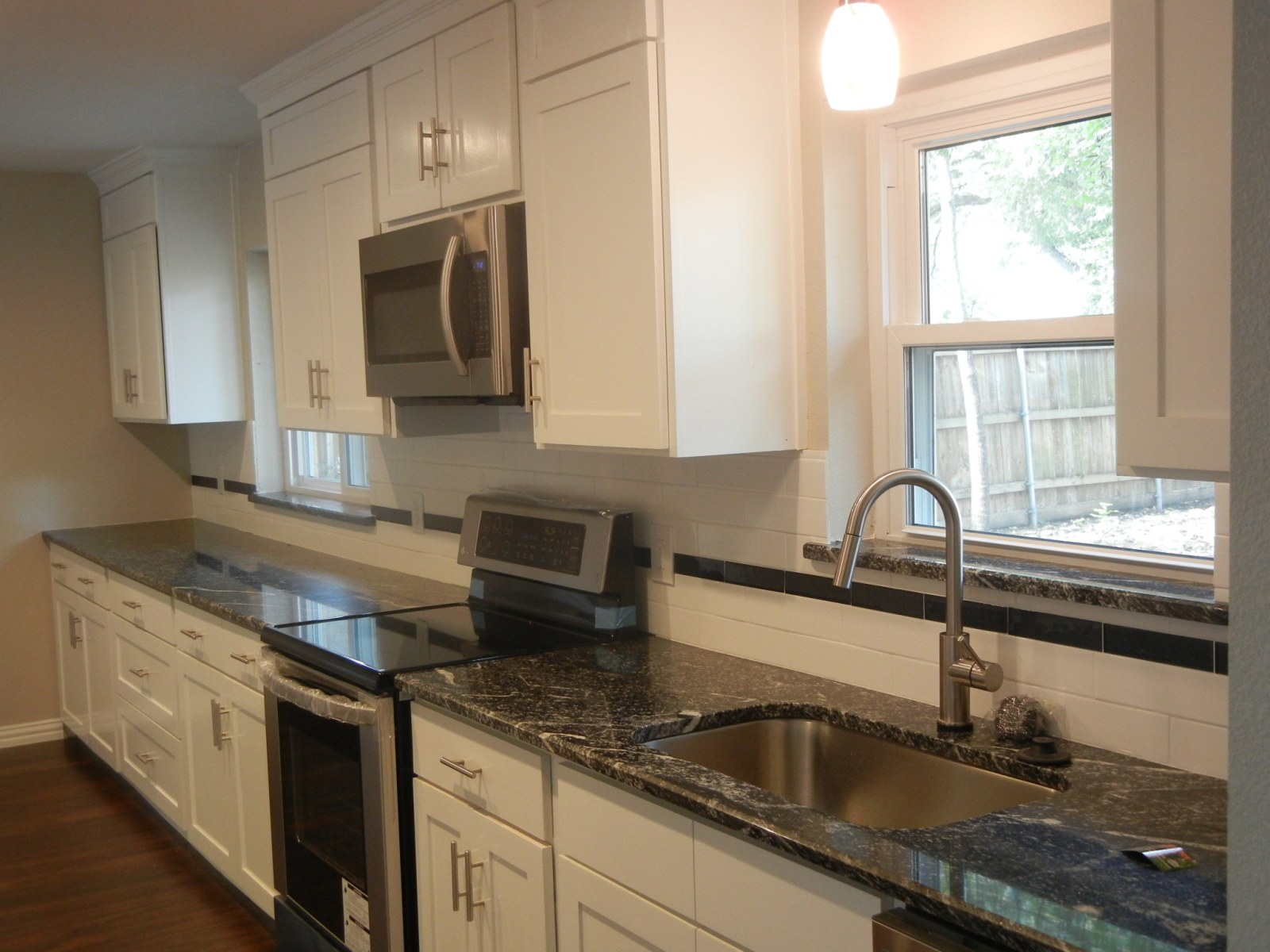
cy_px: 476
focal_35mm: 39
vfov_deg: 36.8
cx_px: 635
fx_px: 1431
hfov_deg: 47.9
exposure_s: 1/24.8
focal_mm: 7.1
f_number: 3.7
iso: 400
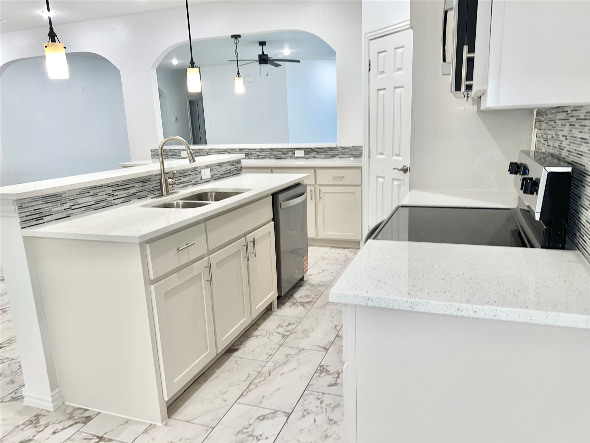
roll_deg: +2.6
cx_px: 295
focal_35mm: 26
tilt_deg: -14.7
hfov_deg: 67.3
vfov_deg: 53.1
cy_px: 222
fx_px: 443
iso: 40
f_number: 1.5
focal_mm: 5.7
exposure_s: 1/37
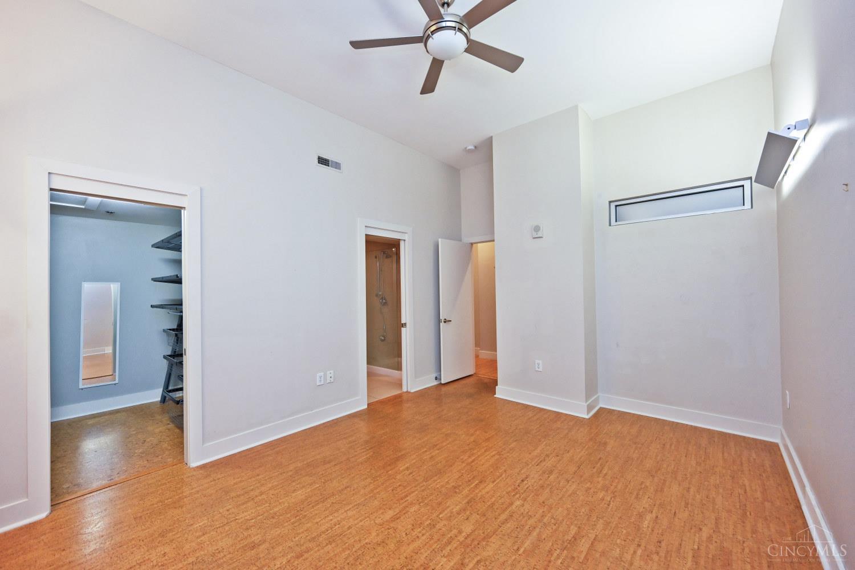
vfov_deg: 81.2
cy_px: 285
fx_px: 332
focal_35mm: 14
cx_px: 428
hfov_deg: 104.3
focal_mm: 14
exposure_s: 1/60
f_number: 4
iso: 640
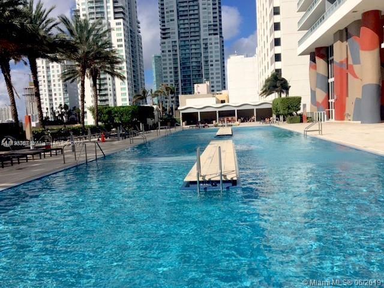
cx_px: 192
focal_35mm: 29
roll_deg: -0.6
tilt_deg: -2.8
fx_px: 322
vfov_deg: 48.2
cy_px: 144
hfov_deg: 61.7
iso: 25
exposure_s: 1/4049
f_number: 2.2
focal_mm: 4.15
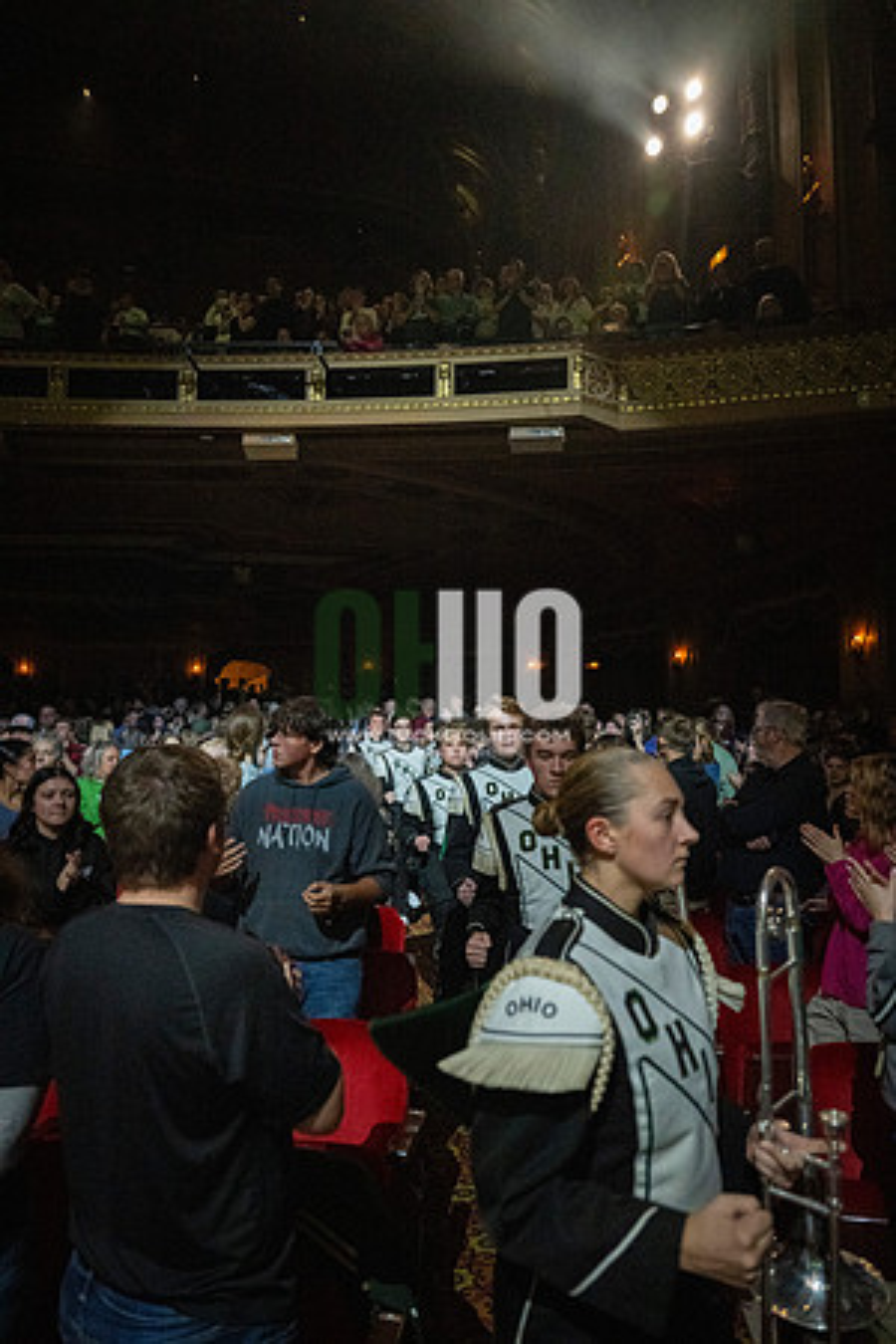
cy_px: 672
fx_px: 896
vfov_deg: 73.7
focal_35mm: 24
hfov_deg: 53.1
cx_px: 448
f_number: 2.8
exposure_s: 1/500
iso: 12800
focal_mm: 24
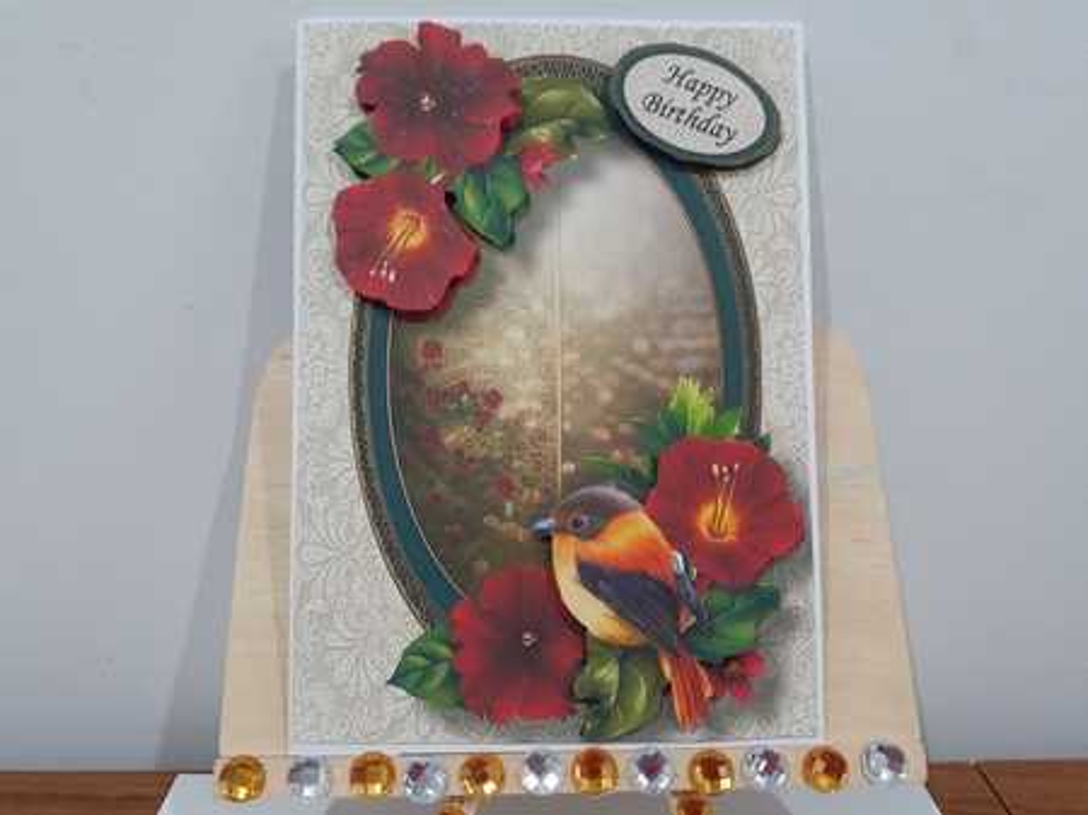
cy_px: 408
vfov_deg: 51.3
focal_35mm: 27
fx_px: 848
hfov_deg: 65.4
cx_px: 544
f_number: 1.9
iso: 250
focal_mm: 3.6
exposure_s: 1/50
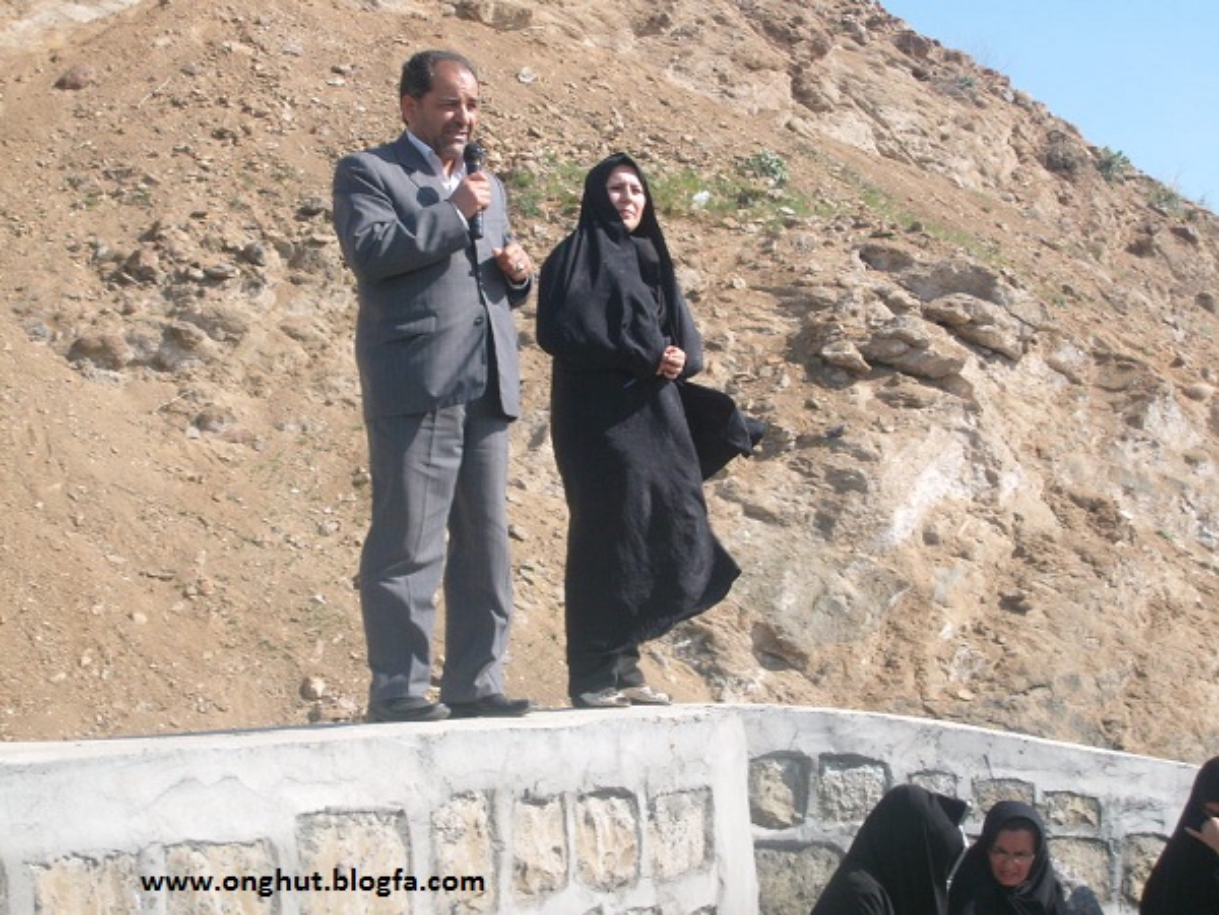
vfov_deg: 24.0
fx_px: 2148
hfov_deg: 31.7
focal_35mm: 61
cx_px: 610
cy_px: 458
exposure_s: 1/125
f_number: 9.1
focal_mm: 10.3
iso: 80
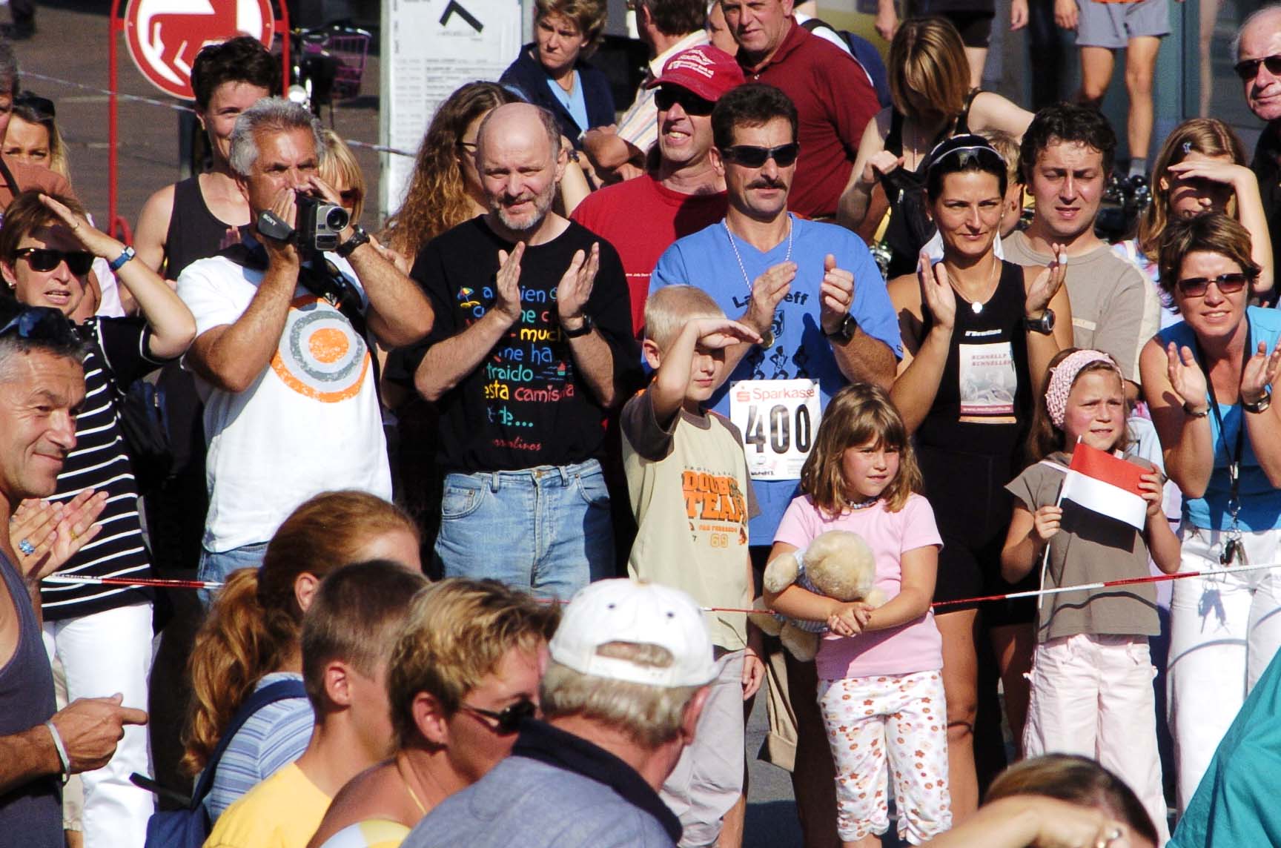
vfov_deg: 4.6
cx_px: 640
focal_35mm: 300
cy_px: 424
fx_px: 10651
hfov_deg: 6.9
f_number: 11
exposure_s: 1/500
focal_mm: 200
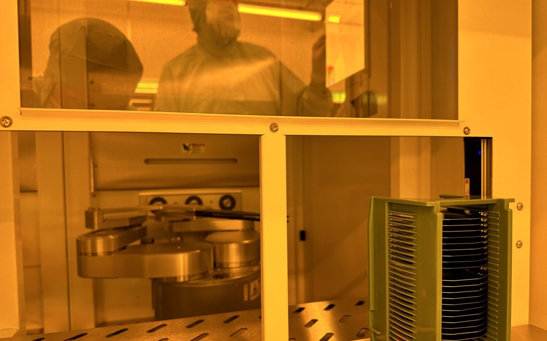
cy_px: 187
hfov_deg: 70.4
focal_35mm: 26
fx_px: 388
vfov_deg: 47.5
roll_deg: +0.5
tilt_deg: -6.0
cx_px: 278
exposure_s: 1/74
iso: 250
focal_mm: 6.86
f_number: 1.78
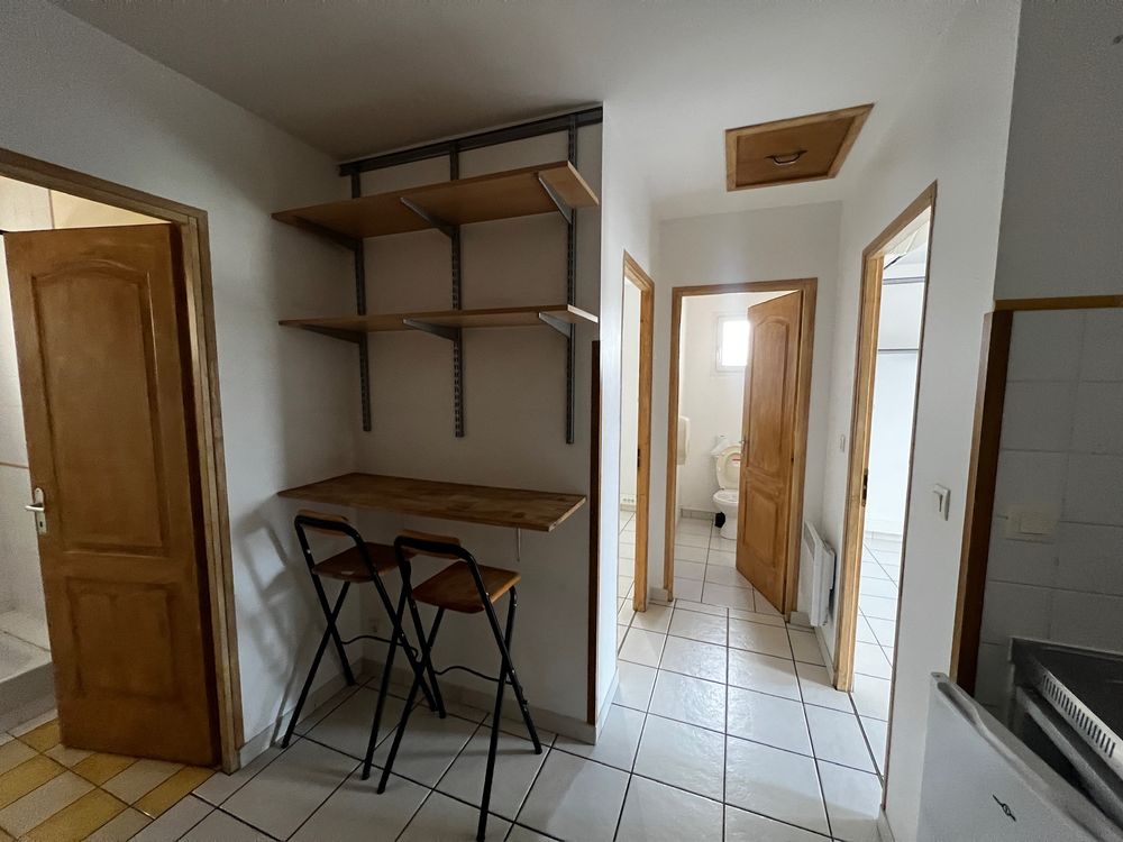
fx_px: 422
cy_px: 421
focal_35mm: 13
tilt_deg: -5.5
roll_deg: +0.1
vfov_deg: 89.9
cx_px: 562
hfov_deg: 106.2
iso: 500
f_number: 1.8
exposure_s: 1/60
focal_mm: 1.57
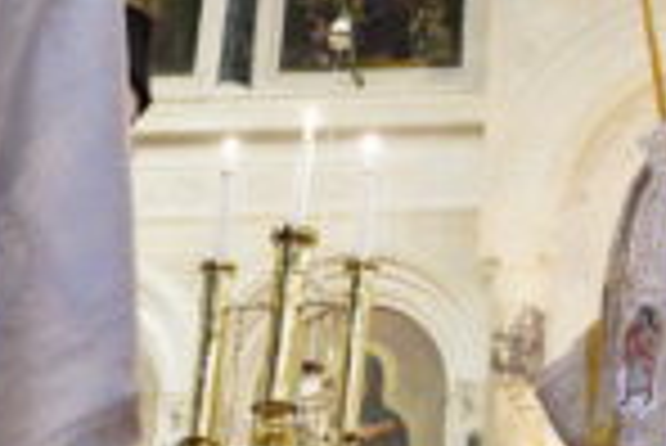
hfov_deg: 19.3
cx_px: 873
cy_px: 203
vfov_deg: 14.1
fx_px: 1796
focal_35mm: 97
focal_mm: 32
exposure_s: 1/800
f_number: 5.6
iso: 25600
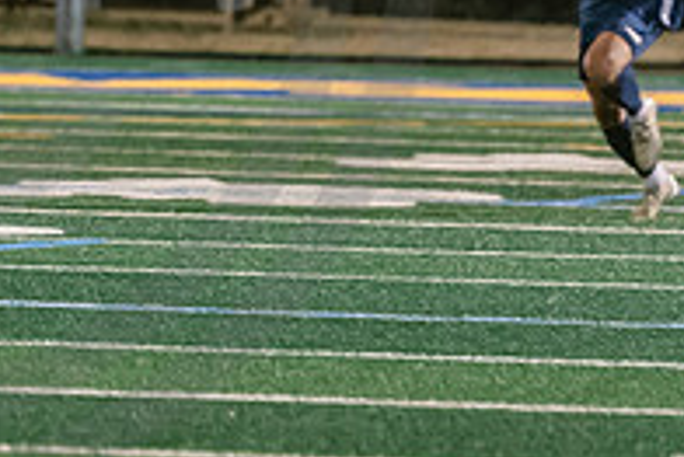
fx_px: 21124
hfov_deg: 1.9
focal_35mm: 1111
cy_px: -240
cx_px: -367
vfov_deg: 1.2
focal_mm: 200
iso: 3200
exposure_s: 1/500
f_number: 2.8
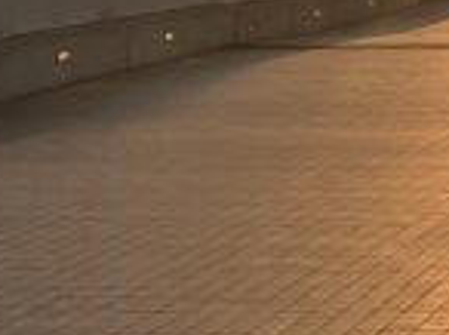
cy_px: -166
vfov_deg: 7.4
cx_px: 741
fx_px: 2551
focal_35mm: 197
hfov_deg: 9.7
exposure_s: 1/3247
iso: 32
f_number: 1.8
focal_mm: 3.99
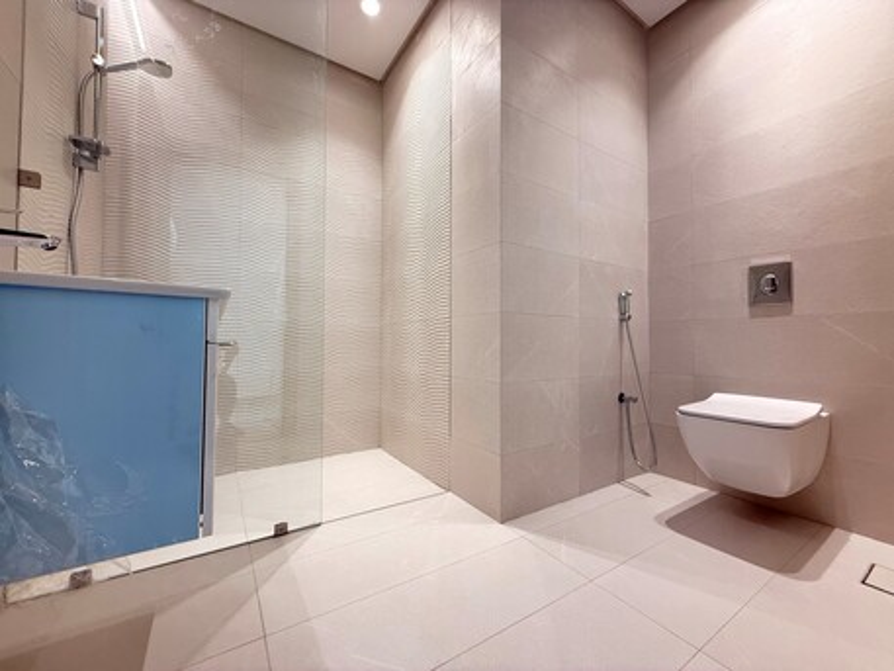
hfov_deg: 102.0
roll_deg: -0.3
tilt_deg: +1.7
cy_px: 336
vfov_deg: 85.7
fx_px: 362
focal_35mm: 14
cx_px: 447
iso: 320
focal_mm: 2.22
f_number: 2.2
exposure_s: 1/99
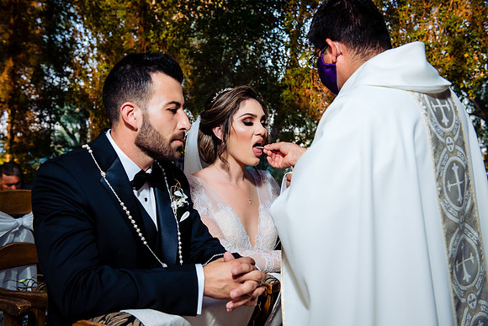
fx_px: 597
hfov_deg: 44.5
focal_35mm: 44
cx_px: 244
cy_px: 163
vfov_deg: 30.5
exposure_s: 1/160
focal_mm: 44
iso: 800
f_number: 5
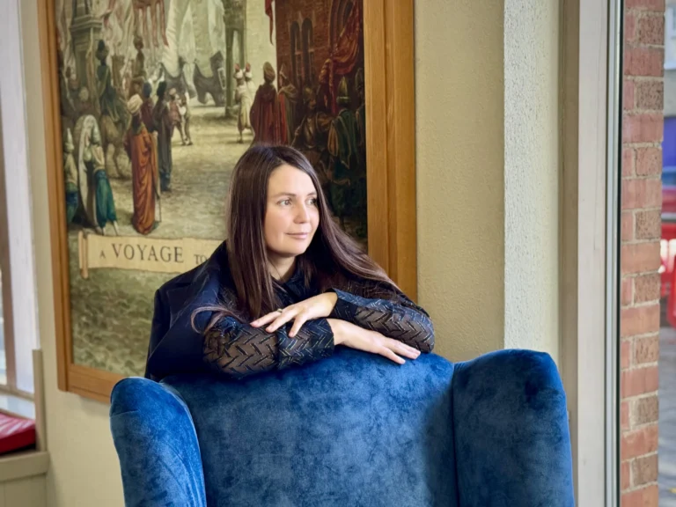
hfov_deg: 39.7
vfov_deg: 30.3
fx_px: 937
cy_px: 254
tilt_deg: -6.5
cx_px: 338
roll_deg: +1.5
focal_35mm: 48
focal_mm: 6.76
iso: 80
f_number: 1.78
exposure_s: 1/100
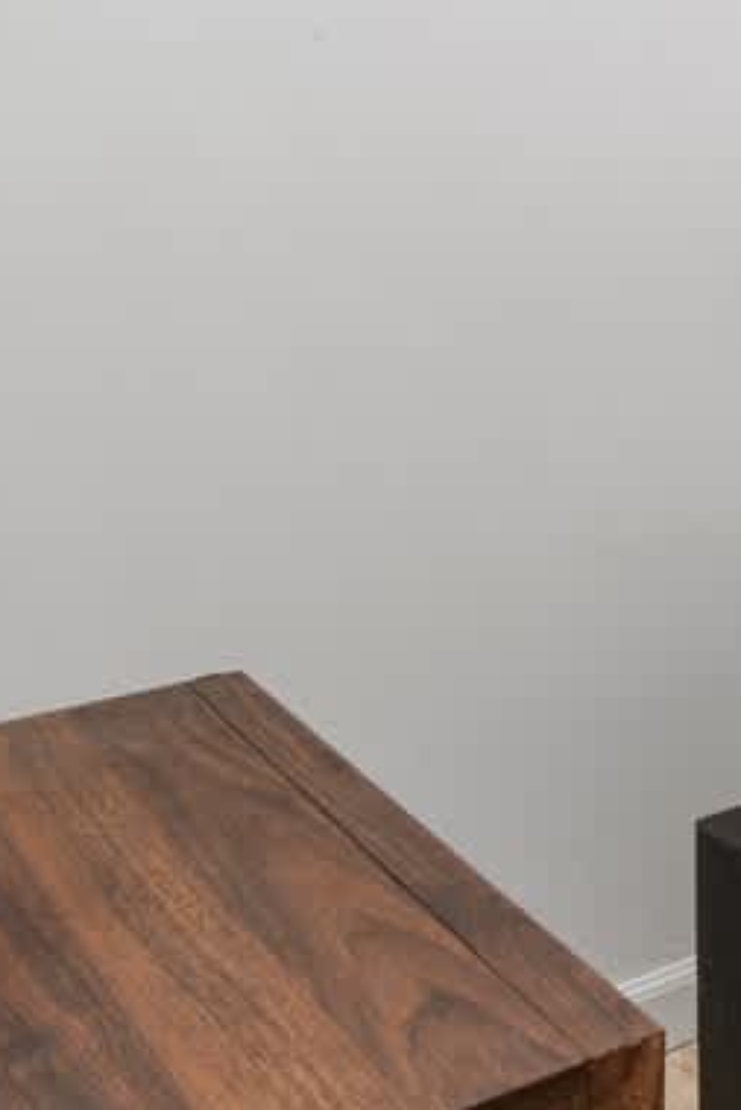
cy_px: 0
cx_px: 1658
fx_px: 1813
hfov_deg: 15.6
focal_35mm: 59
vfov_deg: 31.5
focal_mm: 11
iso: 320
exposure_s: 1/6
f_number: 8
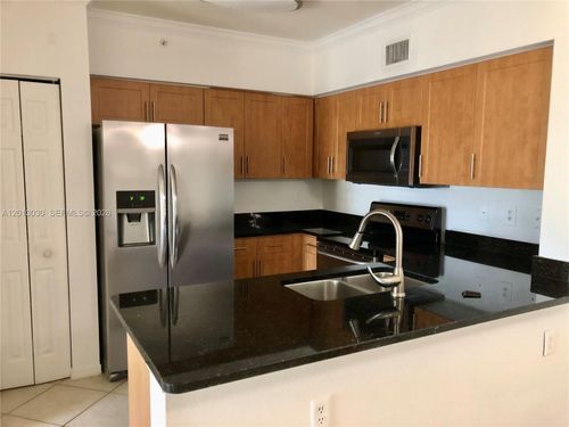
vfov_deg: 49.7
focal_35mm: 28
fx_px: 460
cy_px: 214
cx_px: 284
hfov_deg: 63.4
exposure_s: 1/15
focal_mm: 3.99
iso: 100
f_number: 1.8
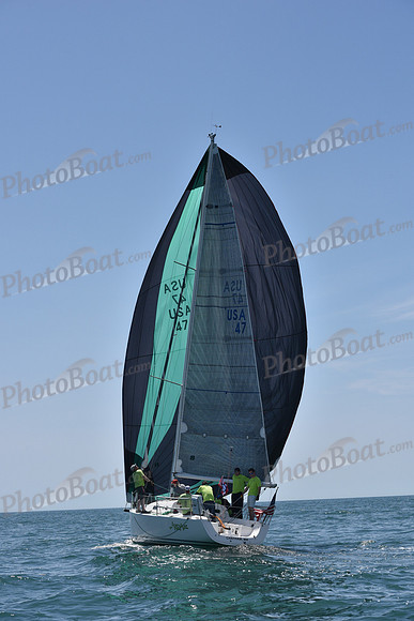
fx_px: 1207
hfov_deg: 19.5
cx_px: 207
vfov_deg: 28.8
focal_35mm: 70
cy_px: 310
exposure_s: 1/800
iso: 400
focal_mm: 70
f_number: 9
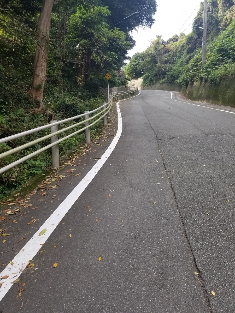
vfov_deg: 67.3
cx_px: 118
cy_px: 156
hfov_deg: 53.1
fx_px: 235
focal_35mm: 26
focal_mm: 4.25
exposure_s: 1/358
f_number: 1.7
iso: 50
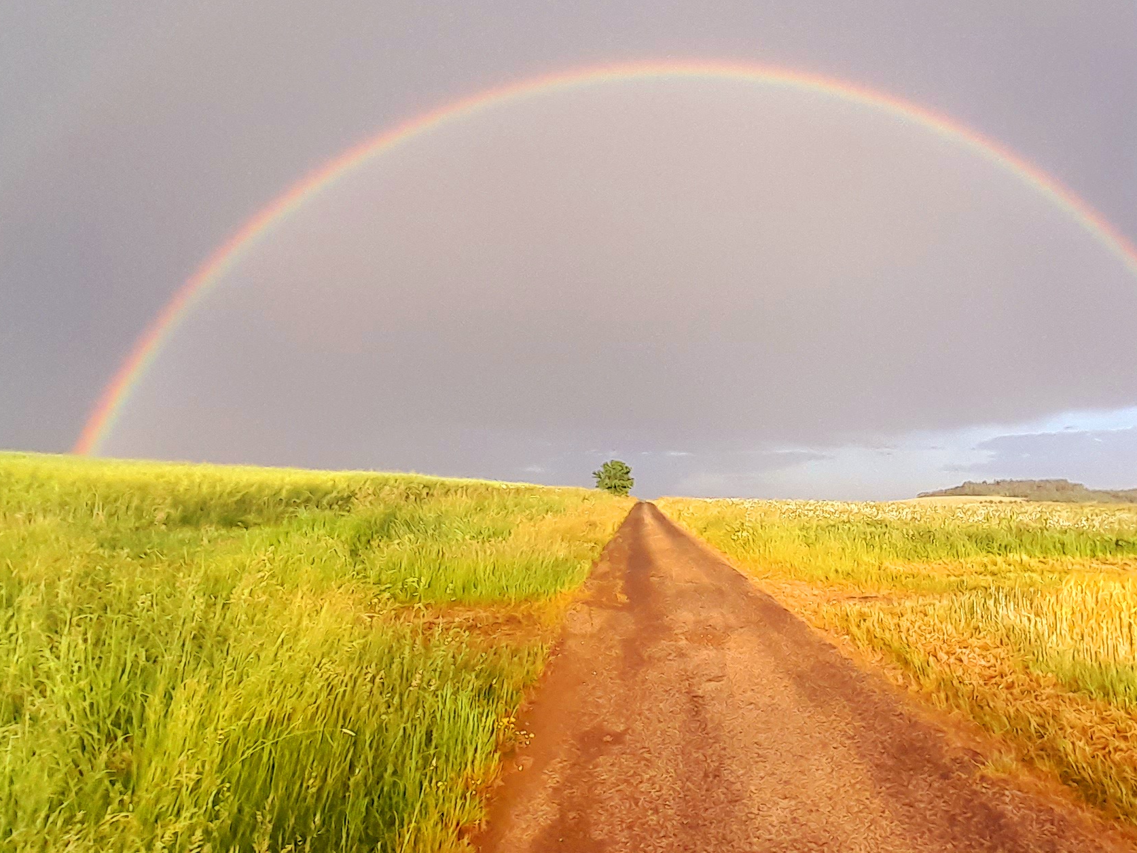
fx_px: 657
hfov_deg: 79.6
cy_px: 422
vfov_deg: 66.0
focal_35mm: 20
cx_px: 737
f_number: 2.2
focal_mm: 1.13
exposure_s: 1/100
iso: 64
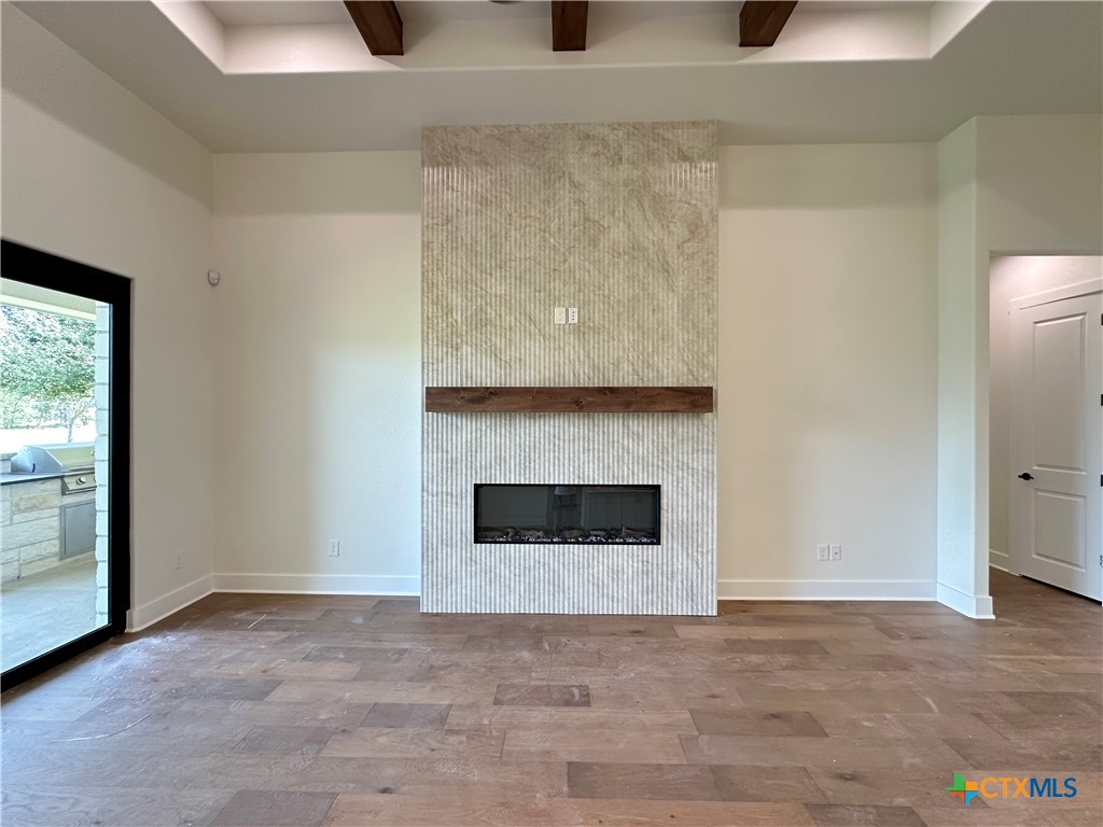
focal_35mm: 14
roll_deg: -0.1
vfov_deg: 85.7
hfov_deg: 102.1
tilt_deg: +0.5
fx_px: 446
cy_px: 414
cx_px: 552
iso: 200
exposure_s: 1/60
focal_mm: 2.22
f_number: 2.2
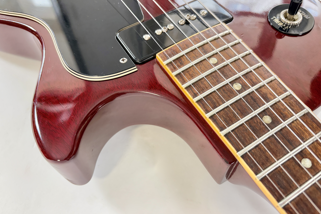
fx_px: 250
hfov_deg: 65.5
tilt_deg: -60.1
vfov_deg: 46.4
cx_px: 160
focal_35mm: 28
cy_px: 108
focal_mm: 5.96
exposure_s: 1/50
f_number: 1.6
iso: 320
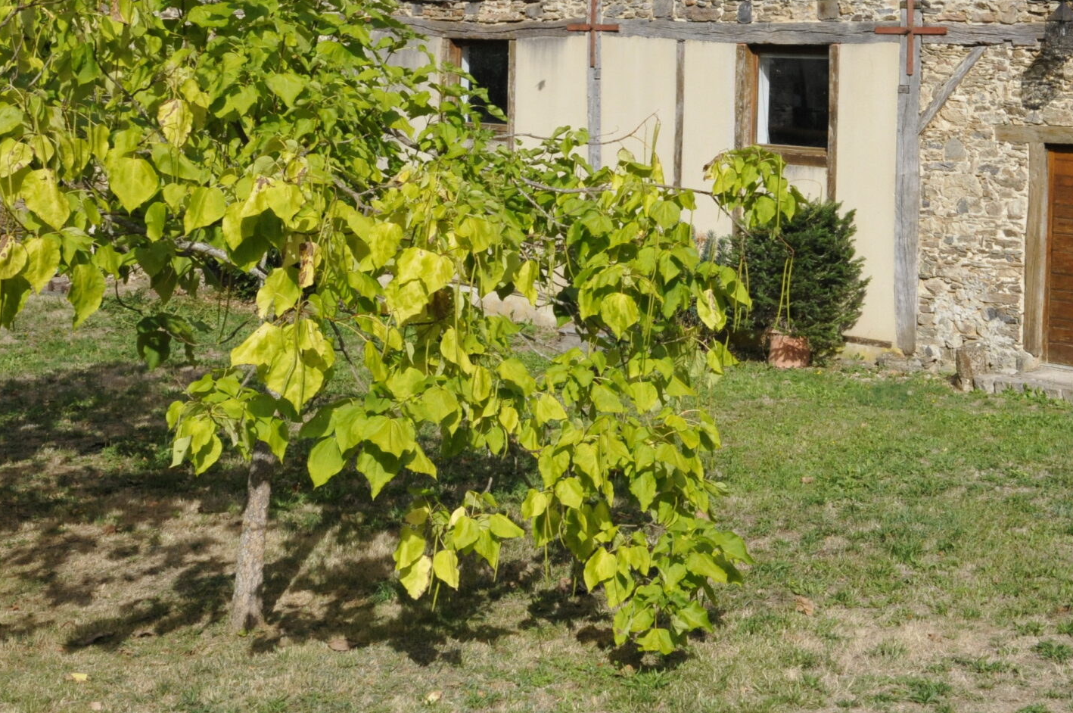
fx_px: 1935
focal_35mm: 65
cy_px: 101
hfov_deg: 30.4
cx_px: 833
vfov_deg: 20.5
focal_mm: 24
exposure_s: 1/640
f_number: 13
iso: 800
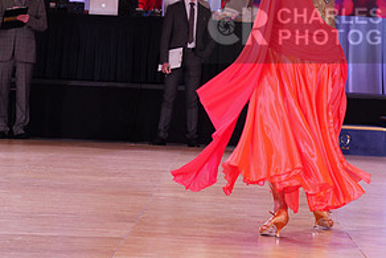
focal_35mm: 121
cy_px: 28
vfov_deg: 11.3
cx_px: 341
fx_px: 1298
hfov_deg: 16.7
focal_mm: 61
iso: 1250
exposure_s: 1/160
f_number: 5
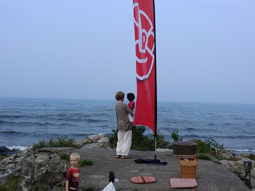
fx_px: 346
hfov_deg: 40.5
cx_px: 128
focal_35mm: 47
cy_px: 96
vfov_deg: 30.9
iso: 64
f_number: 4
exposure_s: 1/250
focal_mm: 8.4
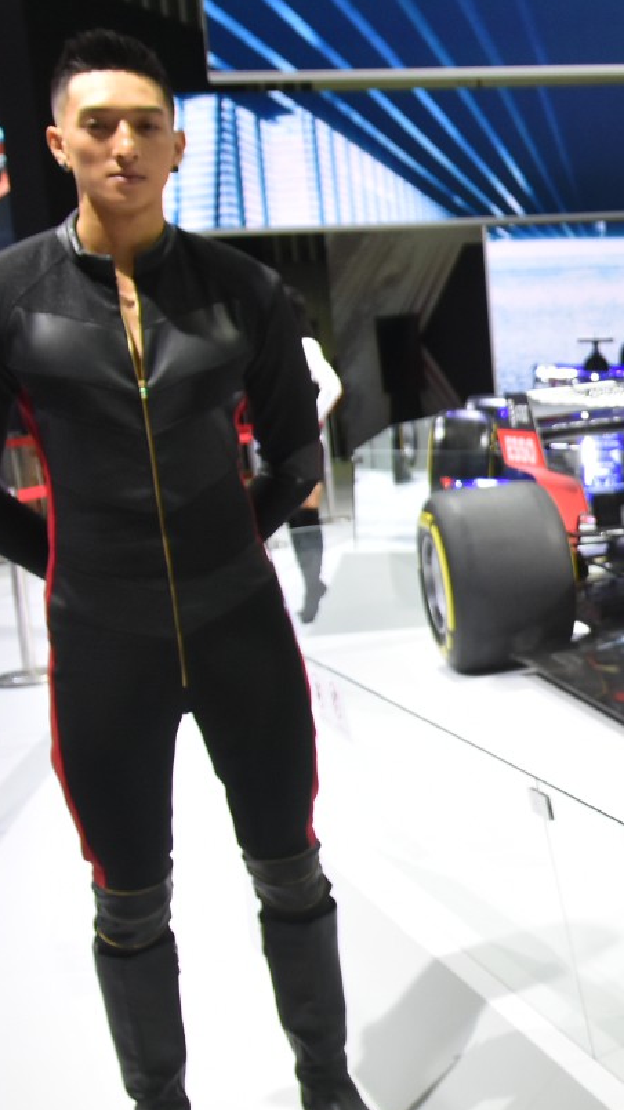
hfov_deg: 18.1
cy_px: 656
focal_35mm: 57
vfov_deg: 36.5
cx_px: 1013
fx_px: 1677
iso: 800
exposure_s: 1/125
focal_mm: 18
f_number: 4.5
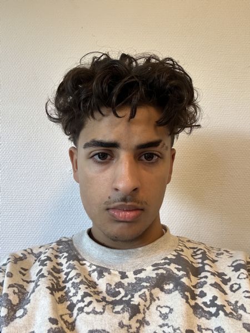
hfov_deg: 46.8
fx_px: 289
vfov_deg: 60.0
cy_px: 166
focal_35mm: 30
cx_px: 125
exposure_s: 1/60
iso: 160
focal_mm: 2.69
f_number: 1.9
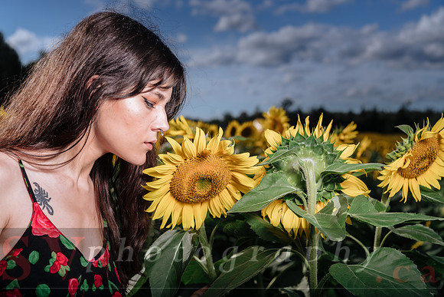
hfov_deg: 38.2
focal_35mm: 52
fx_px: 641
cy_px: 148
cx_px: 222
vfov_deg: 26.0
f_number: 5
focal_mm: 52
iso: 64
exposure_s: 1/250
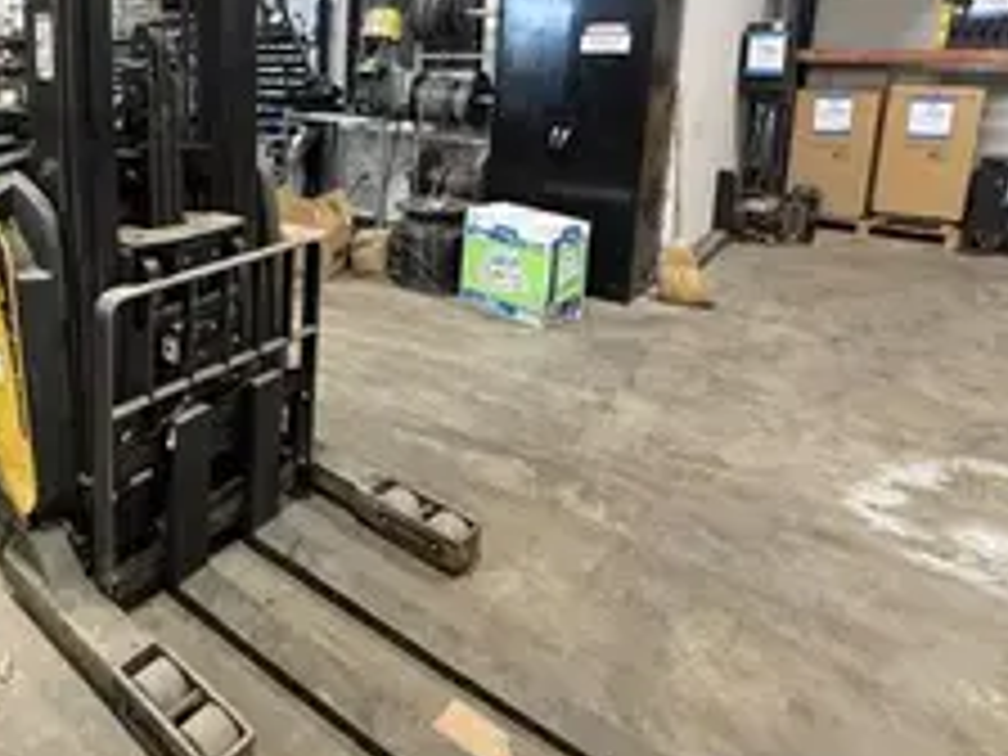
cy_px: 166
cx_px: 184
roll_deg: +0.9
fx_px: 728
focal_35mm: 25
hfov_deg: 62.7
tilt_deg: -7.7
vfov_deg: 51.9
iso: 500
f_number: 2.2
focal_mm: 2.22
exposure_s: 1/60
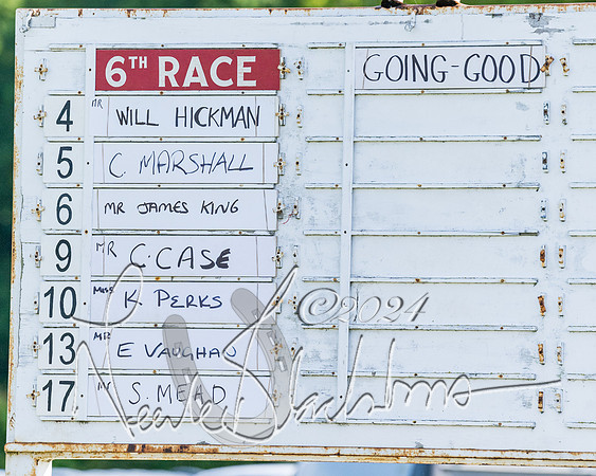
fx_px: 6720
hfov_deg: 5.1
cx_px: 327
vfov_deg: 4.1
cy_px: 220
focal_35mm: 381
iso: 400
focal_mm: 200
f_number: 4
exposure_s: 1/4000
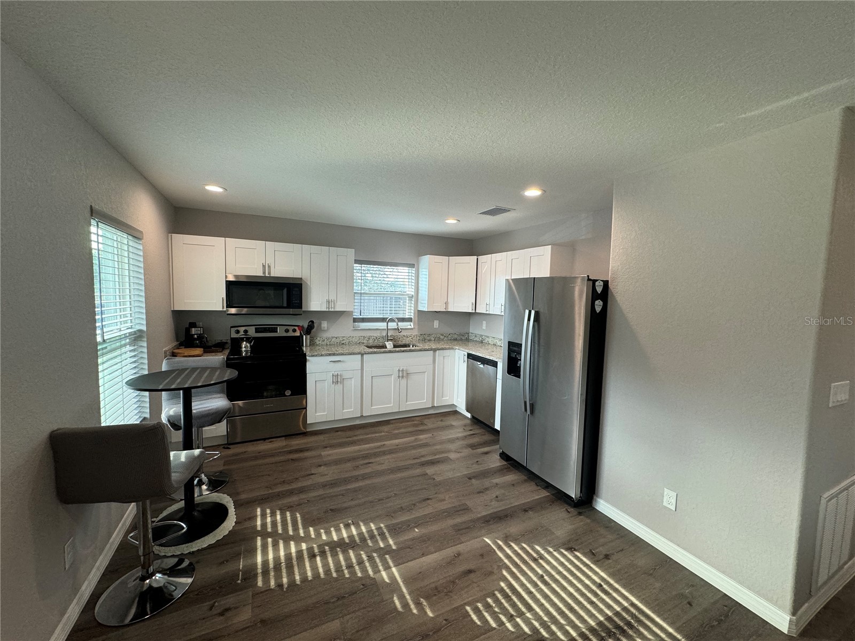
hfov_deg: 102.1
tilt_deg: -4.8
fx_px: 346
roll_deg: -1.5
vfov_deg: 85.7
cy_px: 320
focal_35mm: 14
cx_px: 428
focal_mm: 2.22
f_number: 2.2
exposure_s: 1/120
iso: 200
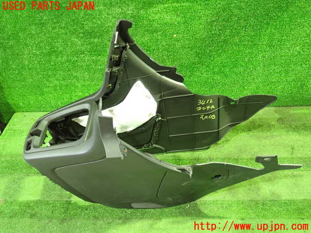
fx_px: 270
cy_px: 116
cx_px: 156
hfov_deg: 60.0
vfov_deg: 46.8
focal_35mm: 30
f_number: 2.3
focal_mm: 5.4
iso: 800
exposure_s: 1/13
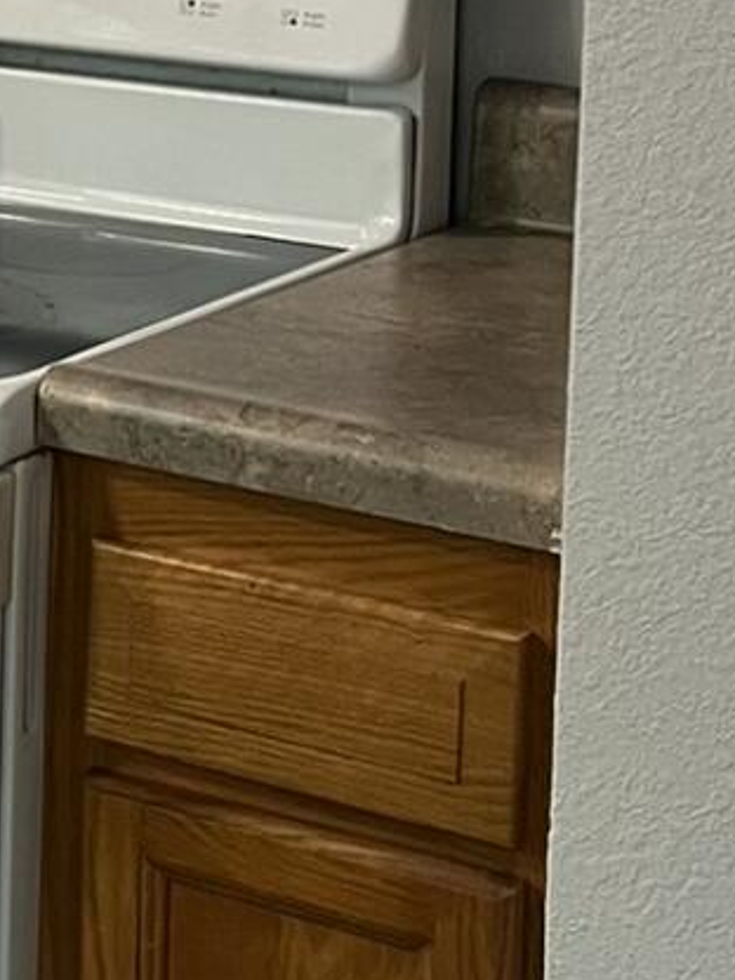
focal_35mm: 125
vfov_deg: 15.3
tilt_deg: -4.7
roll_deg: +0.4
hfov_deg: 10.5
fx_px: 3539
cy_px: -158
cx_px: -931
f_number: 1.6
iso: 200
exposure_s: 1/60
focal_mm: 5.1
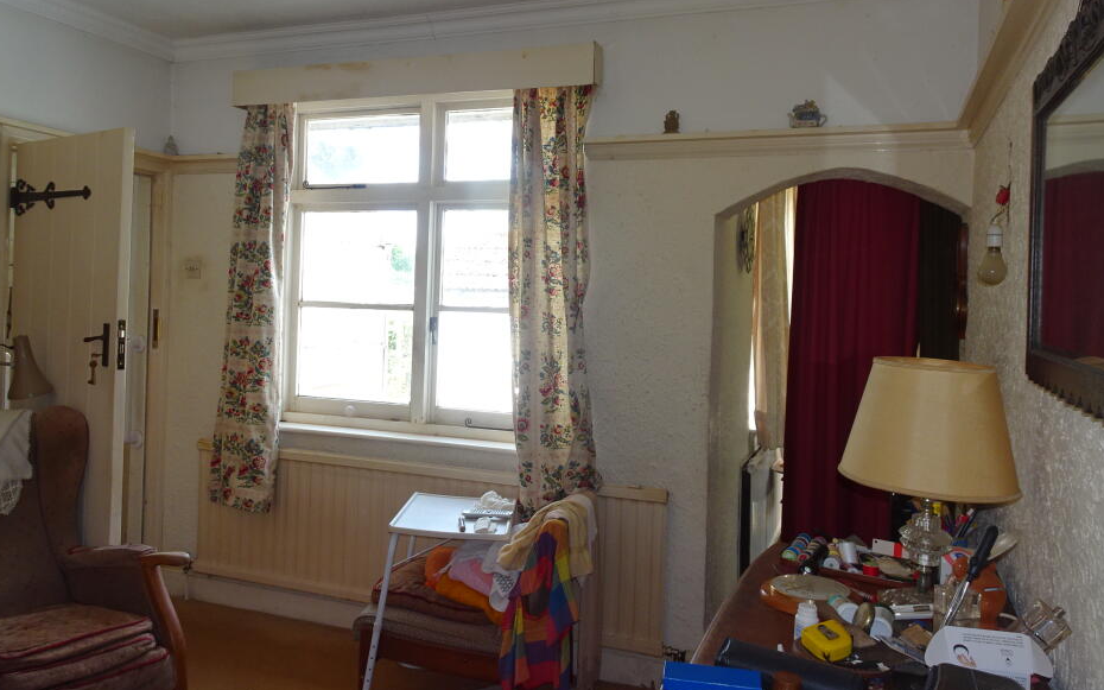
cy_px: 298
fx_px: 842
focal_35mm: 28
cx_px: 521
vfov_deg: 44.4
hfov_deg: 66.4
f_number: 3.5
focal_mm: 4.1
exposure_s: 1/50
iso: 80
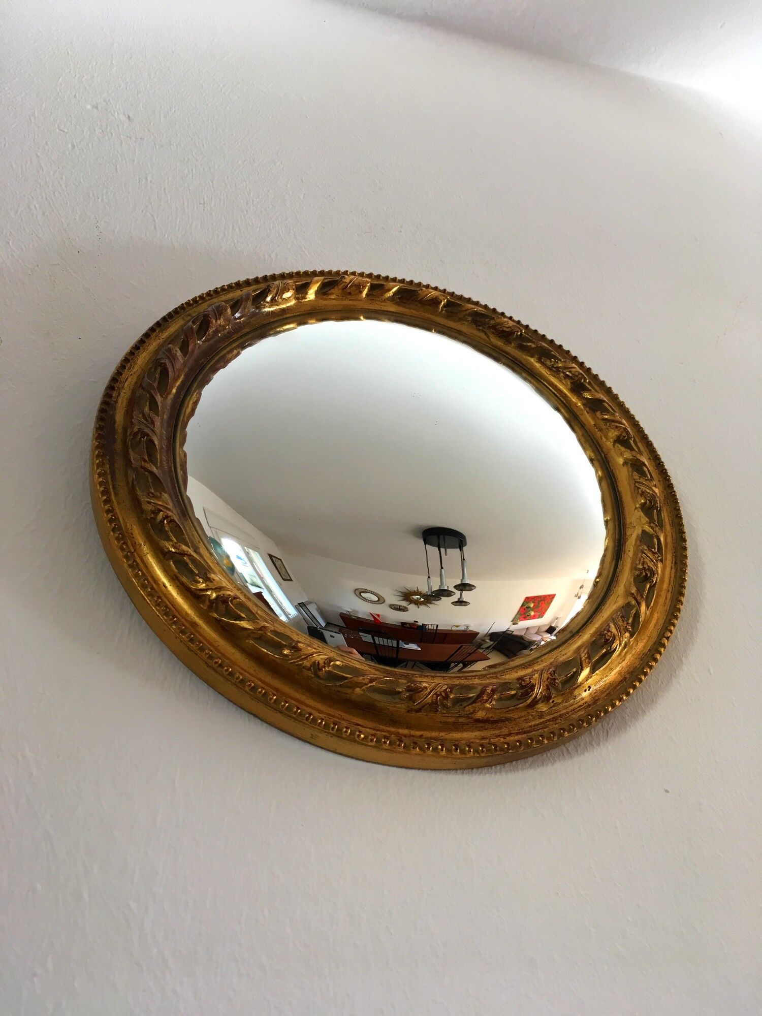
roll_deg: +8.4
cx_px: 381
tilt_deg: +40.2
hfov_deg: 48.2
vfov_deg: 61.7
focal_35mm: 29
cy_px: 508
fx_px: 851
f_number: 2.2
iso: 25
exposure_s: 1/33
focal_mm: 4.15
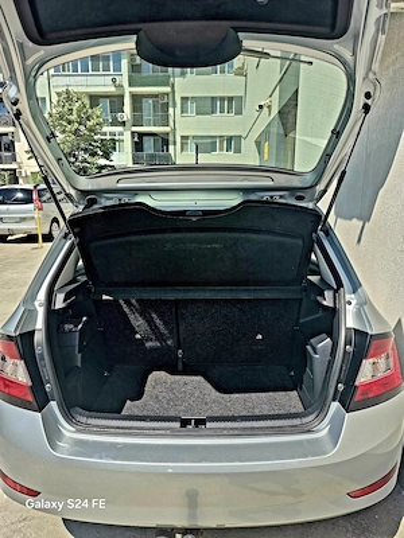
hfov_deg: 58.9
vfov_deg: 73.9
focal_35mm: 23
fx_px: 358
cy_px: 269
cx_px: 202
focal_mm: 5.4
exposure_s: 1/1667
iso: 25
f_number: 1.8
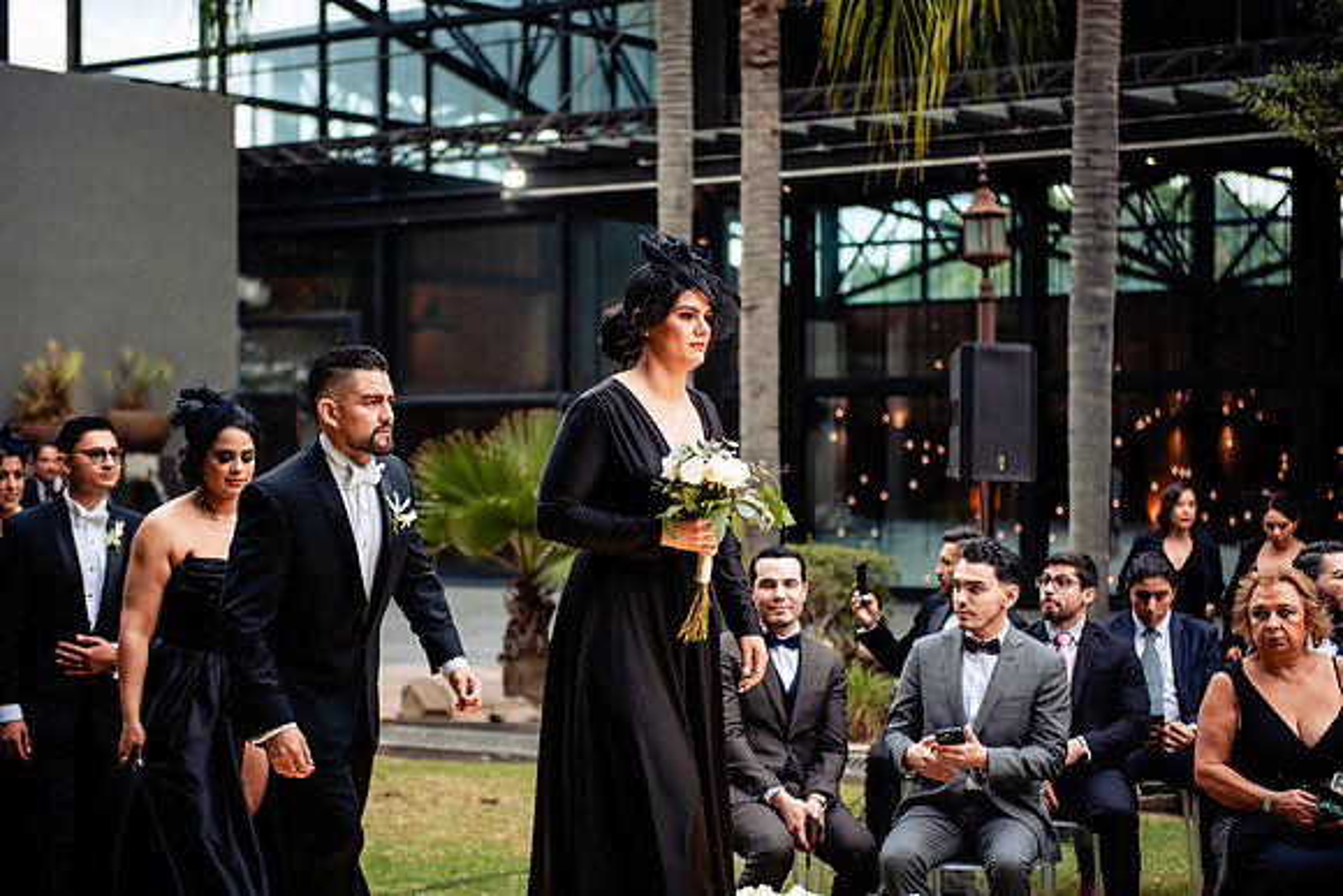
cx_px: 672
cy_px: 448
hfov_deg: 28.8
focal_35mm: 70
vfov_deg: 19.5
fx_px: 2612
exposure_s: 1/160
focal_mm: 70
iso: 320
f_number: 2.8
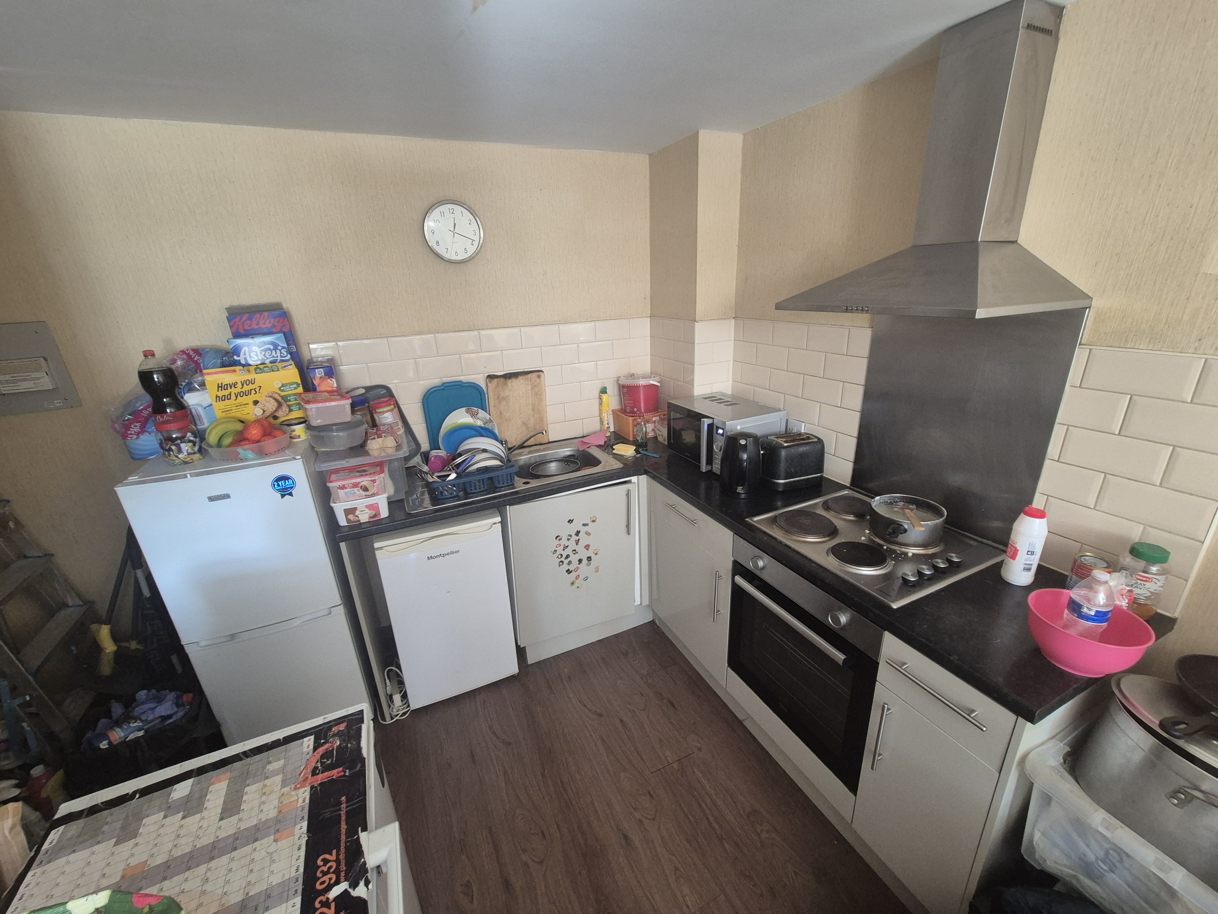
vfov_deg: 89.9
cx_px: 609
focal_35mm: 13
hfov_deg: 106.2
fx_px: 457
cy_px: 457
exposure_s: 1/50
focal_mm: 2.2
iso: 640
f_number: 2.2
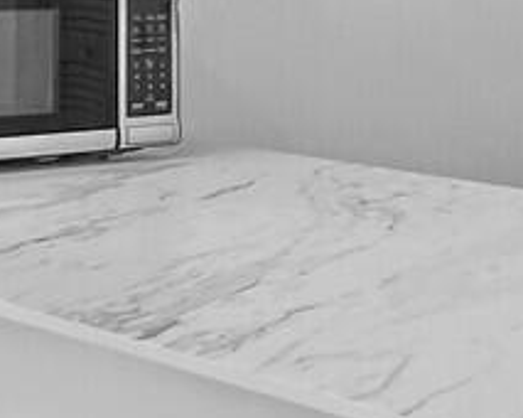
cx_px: 1513
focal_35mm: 113
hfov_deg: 11.4
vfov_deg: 13.3
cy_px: -45
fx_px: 1748
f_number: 4
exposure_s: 1/30
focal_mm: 16
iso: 1250
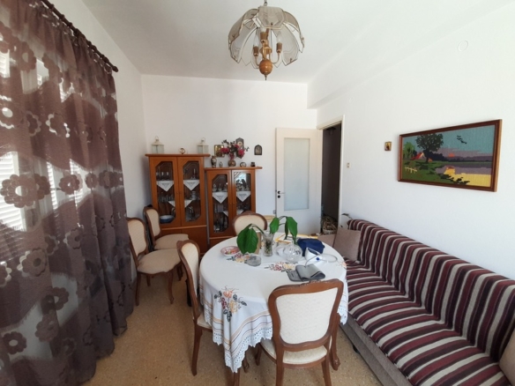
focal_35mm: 13
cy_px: 193
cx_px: 258
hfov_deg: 106.2
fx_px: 193
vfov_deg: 89.9
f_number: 2.2
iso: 64
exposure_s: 1/50
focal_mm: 1.42
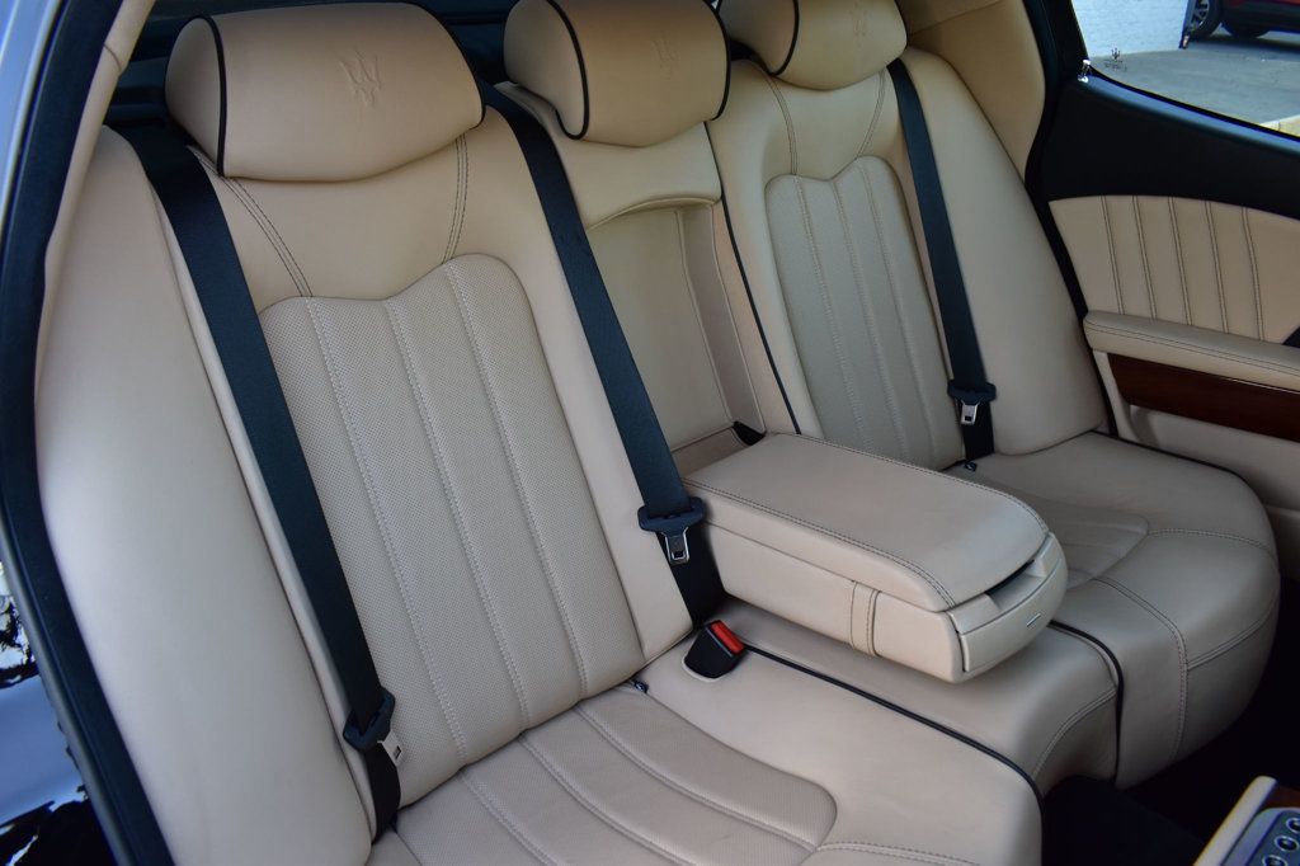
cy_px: 433
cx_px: 650
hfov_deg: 67.4
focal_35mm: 27
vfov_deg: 47.9
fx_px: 975
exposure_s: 1/25
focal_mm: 18
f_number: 7.1
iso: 400
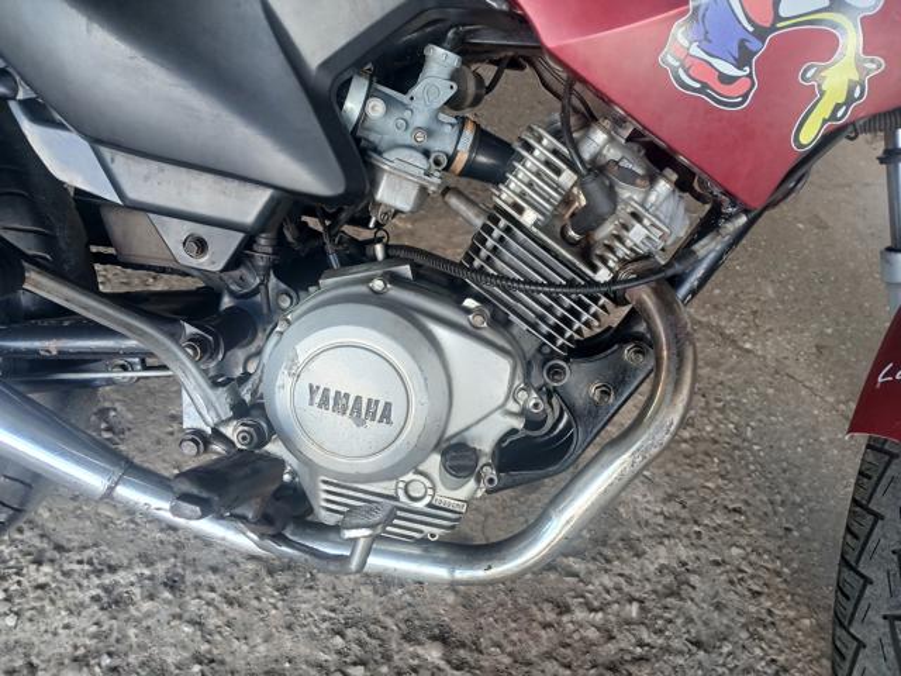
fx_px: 677
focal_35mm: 26
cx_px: 450
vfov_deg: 53.1
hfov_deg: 67.3
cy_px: 338
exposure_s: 1/60
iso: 64
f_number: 1.8
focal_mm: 3.98
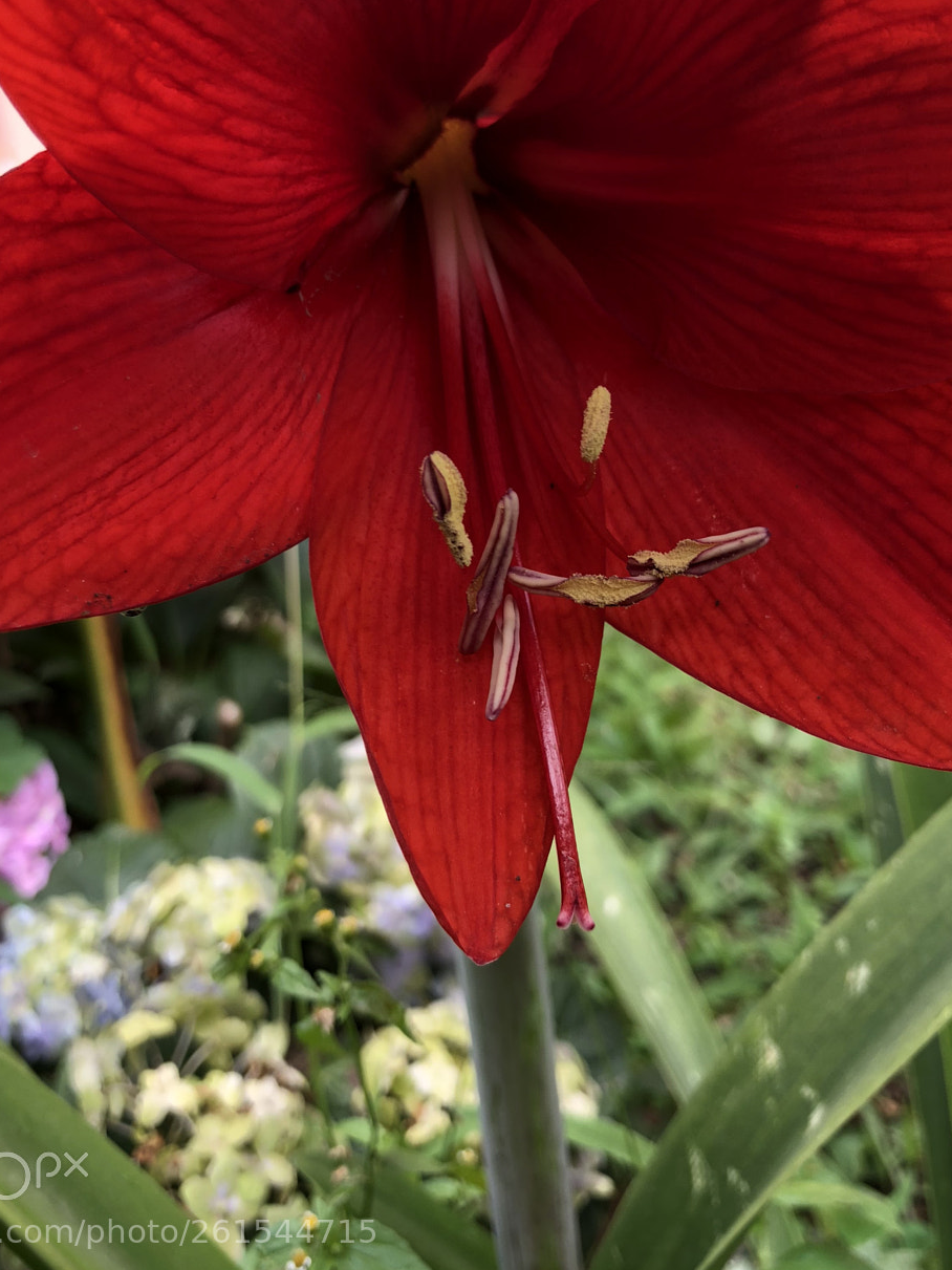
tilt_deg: -13.6
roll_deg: +4.8
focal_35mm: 37
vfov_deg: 49.6
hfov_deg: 38.7
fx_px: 1357
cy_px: 475
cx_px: 457
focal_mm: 3.99
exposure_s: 1/120
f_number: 1.8
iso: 50
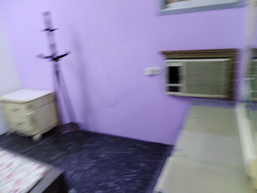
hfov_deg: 61.6
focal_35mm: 29
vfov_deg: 48.2
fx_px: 215
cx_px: 128
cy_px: 96
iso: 1477
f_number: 1.8
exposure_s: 1/20
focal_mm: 4.75
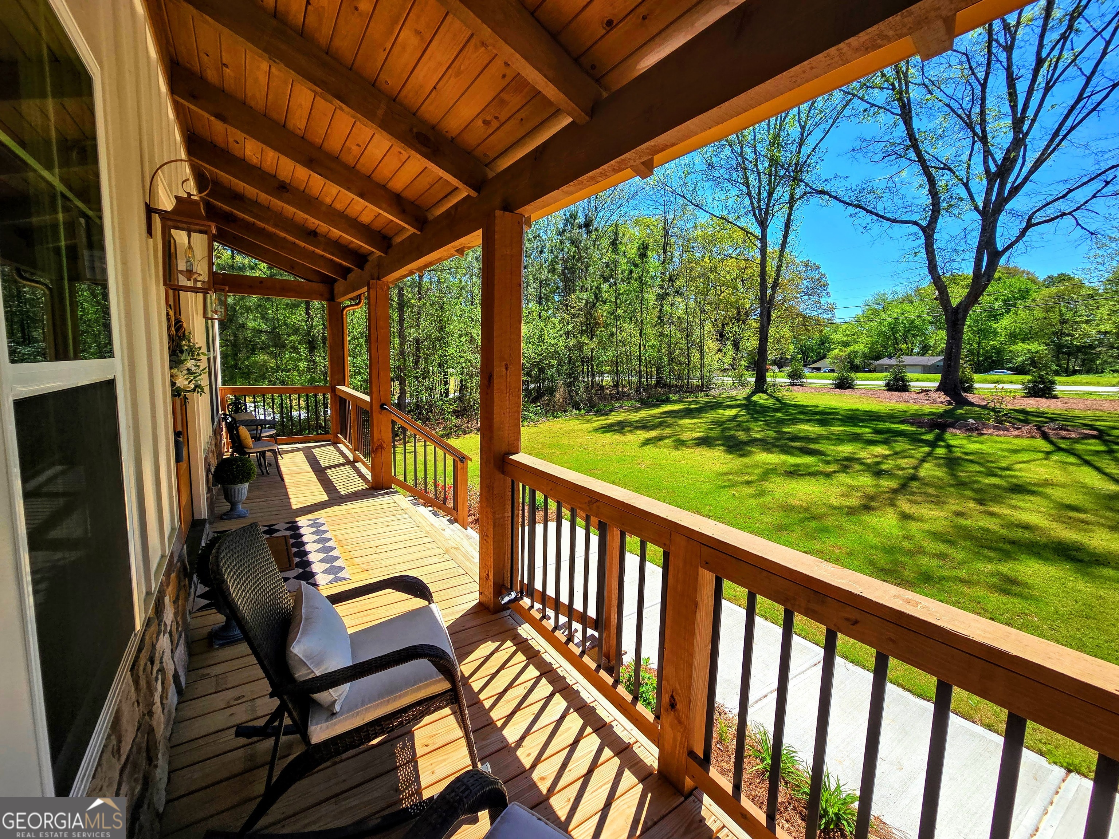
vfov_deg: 89.9
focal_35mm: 13
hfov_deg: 106.2
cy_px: 420
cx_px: 560
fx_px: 420
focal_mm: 2.2
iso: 50
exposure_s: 1/1681
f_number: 2.2
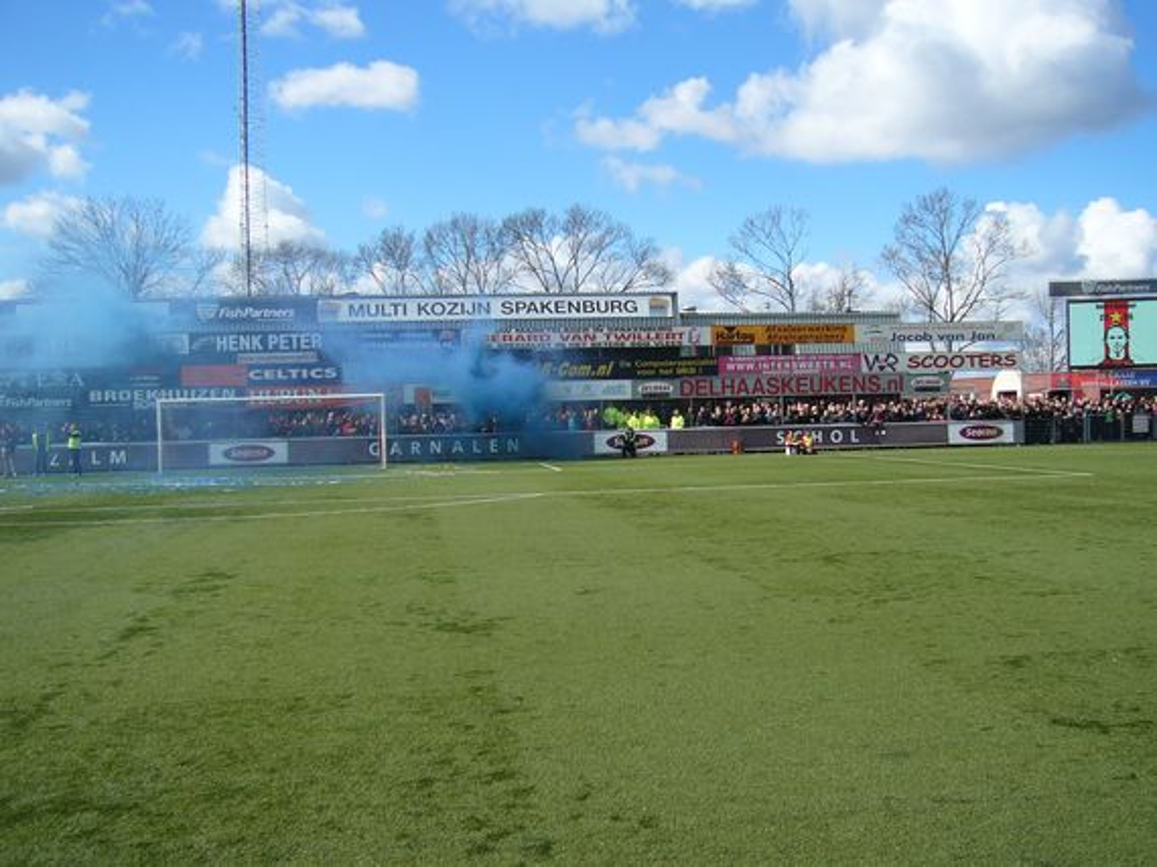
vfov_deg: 40.7
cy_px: 434
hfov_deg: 52.6
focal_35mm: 35
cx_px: 578
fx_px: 1169
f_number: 8
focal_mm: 5.8
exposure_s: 1/160
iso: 50
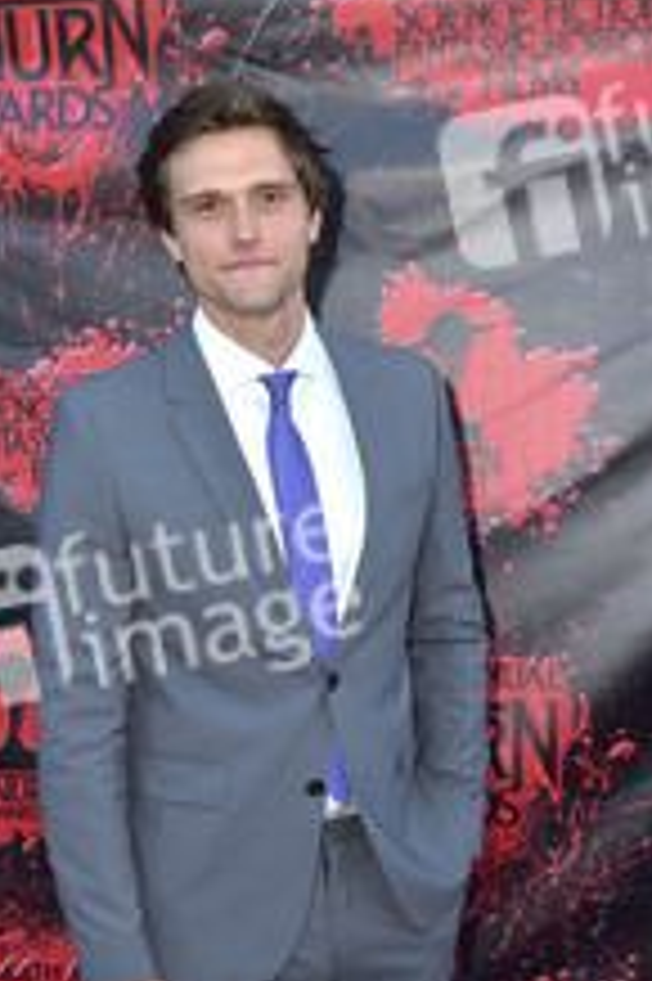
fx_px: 1551
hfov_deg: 23.7
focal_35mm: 57
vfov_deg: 33.6
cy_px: 837
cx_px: 263
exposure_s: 1/250
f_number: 6.3
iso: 250
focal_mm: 31
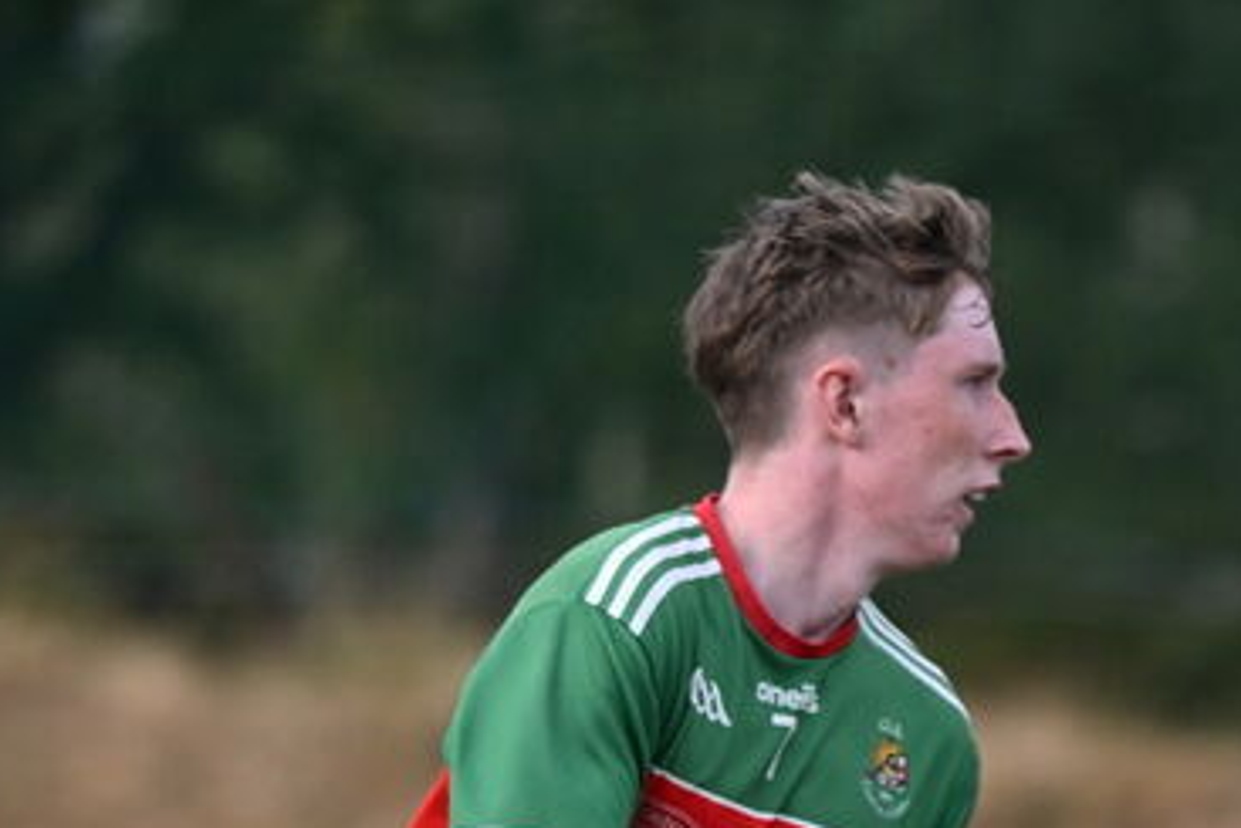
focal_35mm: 1307
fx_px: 45071
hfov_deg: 1.6
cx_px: 1180
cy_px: 1213
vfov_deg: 1.1
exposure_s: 1/640
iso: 900
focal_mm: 400
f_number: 6.3
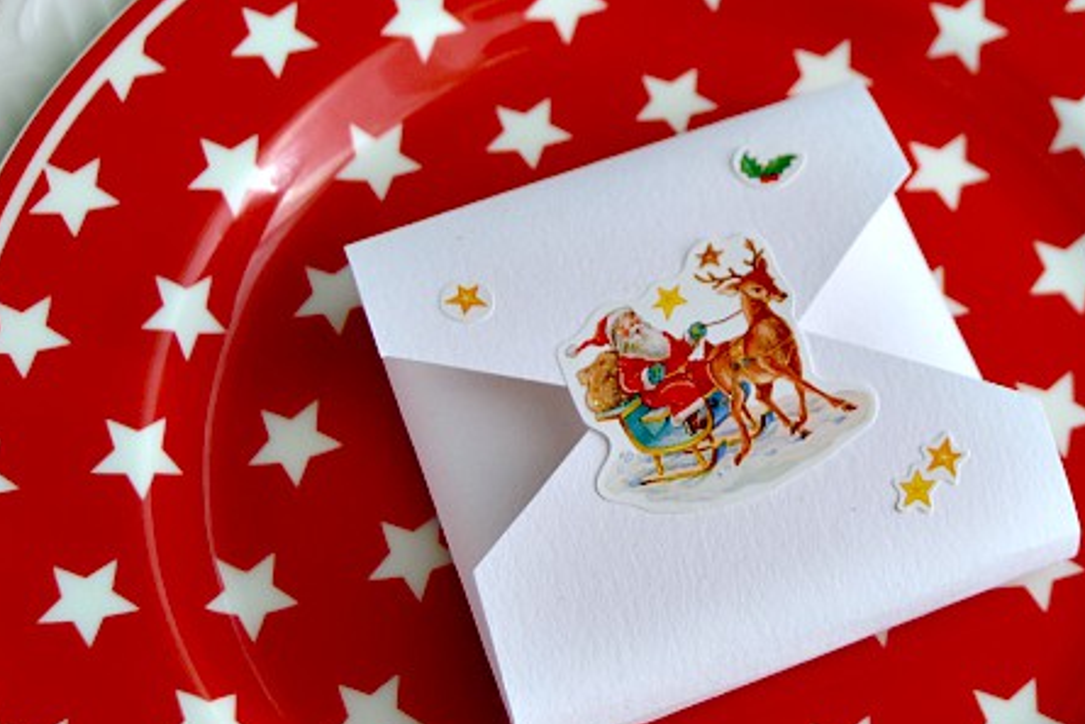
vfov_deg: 14.5
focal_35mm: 93
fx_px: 2808
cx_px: 883
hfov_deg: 21.6
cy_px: 49
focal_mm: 27
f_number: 4
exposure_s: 1/640
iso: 200
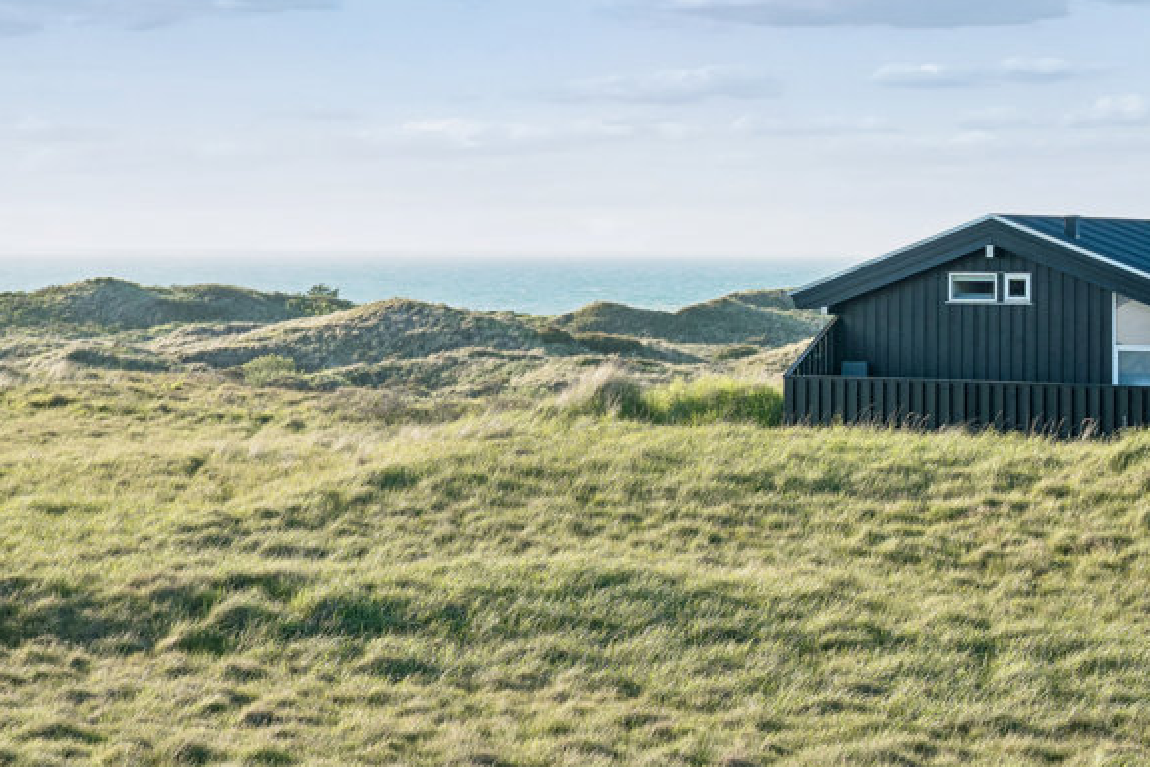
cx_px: 618
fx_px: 3099
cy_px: 256
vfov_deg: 14.1
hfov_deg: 21.0
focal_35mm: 97
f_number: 10
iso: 500
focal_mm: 70
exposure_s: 1/320
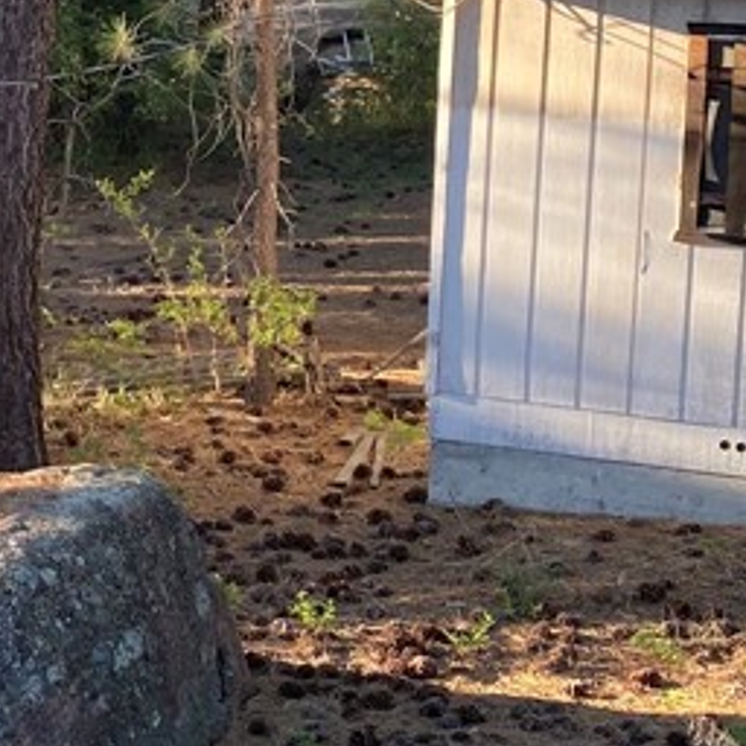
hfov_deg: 18.0
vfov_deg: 18.7
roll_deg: -0.3
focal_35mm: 92
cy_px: 122
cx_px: -140
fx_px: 2243
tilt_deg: -5.8
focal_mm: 4.25
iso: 50
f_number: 1.8
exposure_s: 1/122
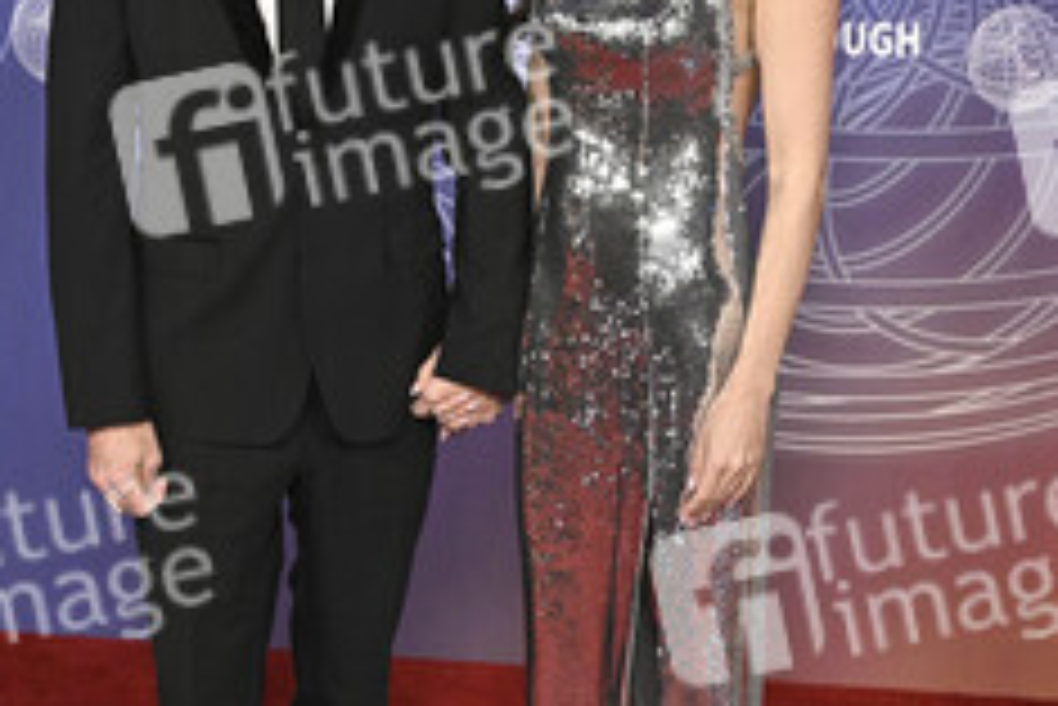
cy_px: 355
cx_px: 473
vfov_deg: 20.0
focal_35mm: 68
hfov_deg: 29.6
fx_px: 2000
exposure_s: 1/320
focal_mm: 40
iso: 2000
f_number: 4
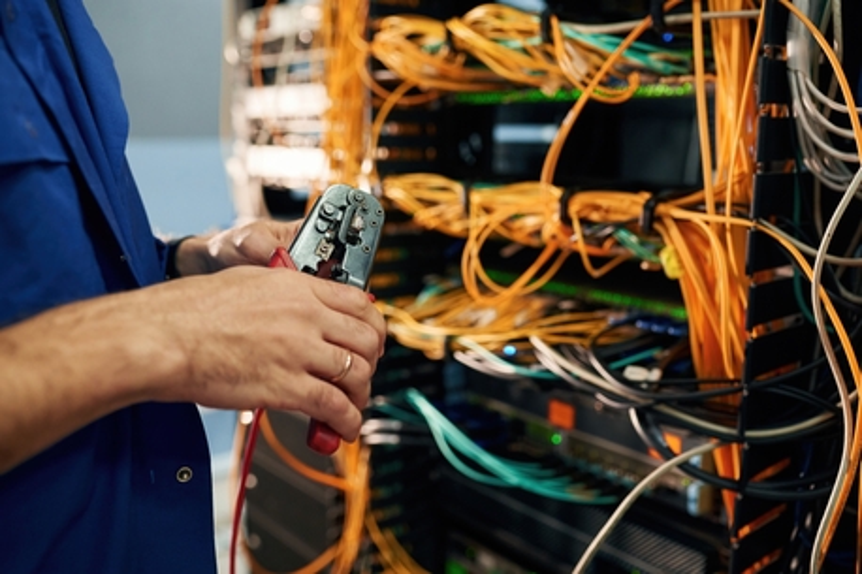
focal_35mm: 35
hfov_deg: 54.5
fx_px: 838
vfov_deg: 37.8
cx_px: 431
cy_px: 287
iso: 1600
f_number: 2.8
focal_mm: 35
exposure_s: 1/200
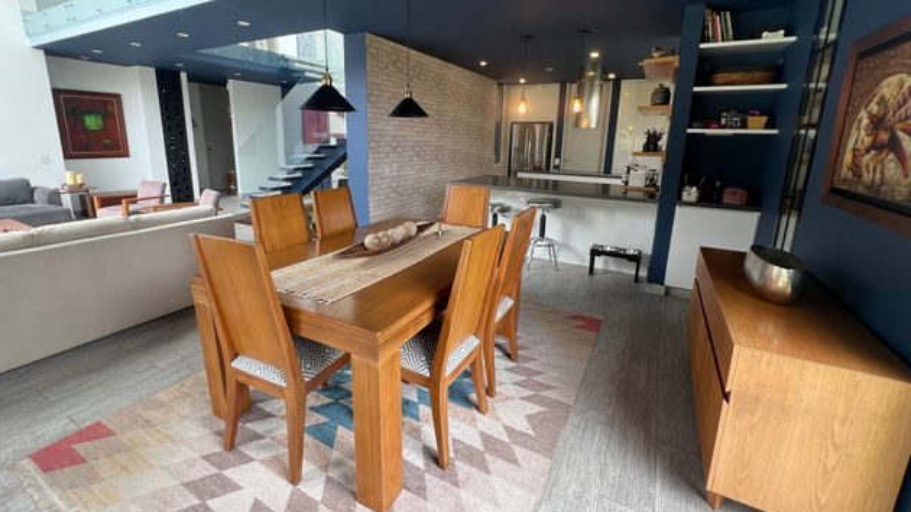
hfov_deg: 103.0
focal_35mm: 15
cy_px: 223
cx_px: 445
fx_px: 362
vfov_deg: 70.2
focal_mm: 1.57
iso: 80
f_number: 1.8
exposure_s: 1/99
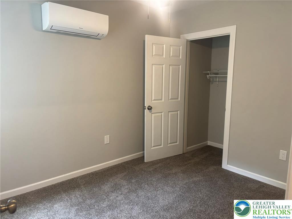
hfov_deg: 67.3
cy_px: 110
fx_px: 219
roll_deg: -0.4
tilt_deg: -8.1
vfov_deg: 53.1
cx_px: 146
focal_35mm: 26
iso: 160
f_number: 1.6
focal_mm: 5.96
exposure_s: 1/60
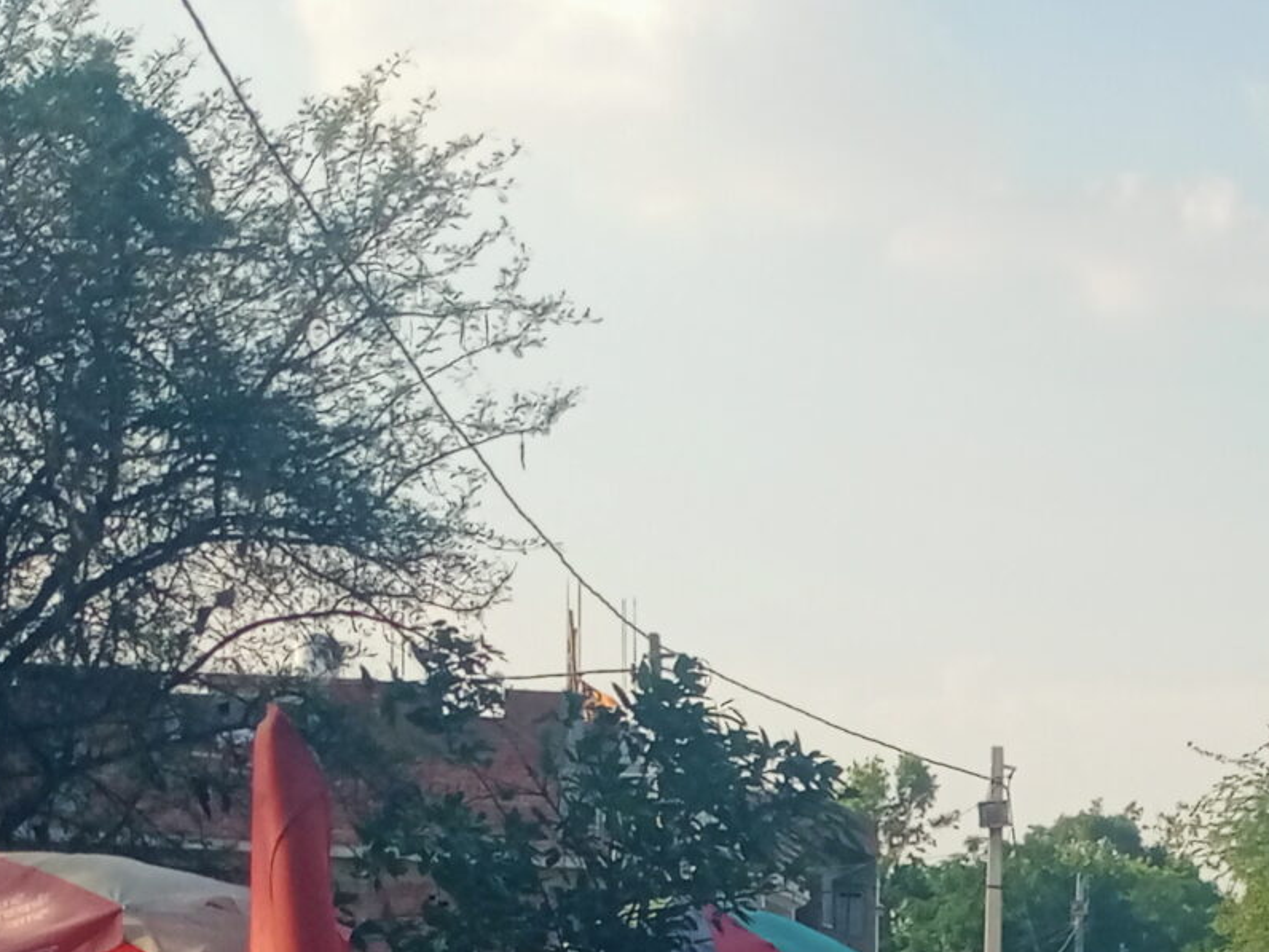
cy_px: 1453
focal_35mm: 90
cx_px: 1436
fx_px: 3299
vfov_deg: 15.1
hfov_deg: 20.6
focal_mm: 4.05
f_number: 1.8
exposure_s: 1/775
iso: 114
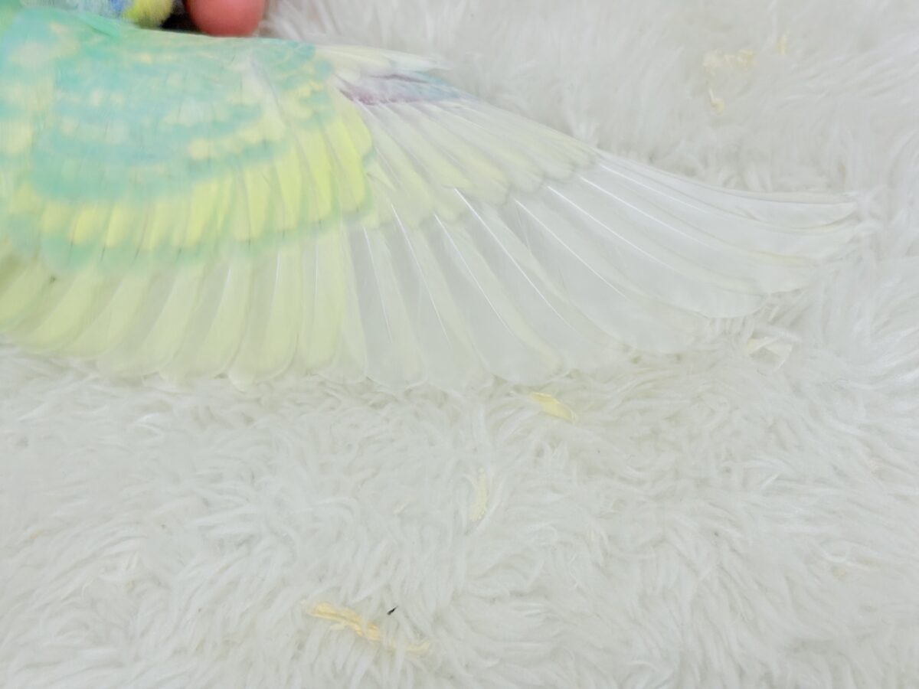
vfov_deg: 28.0
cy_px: 344
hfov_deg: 36.8
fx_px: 1381
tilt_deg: -58.7
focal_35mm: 52
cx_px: 460
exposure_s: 1/195
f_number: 1.6
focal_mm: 5.96
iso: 100
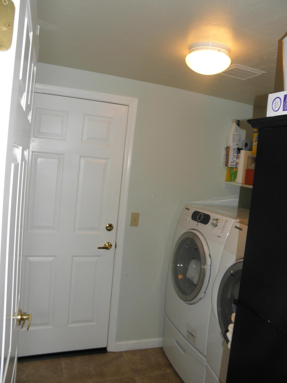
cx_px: 144
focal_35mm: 28
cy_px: 192
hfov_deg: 49.7
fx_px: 310
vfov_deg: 63.4
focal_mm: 5
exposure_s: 1/30
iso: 100
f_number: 3.5
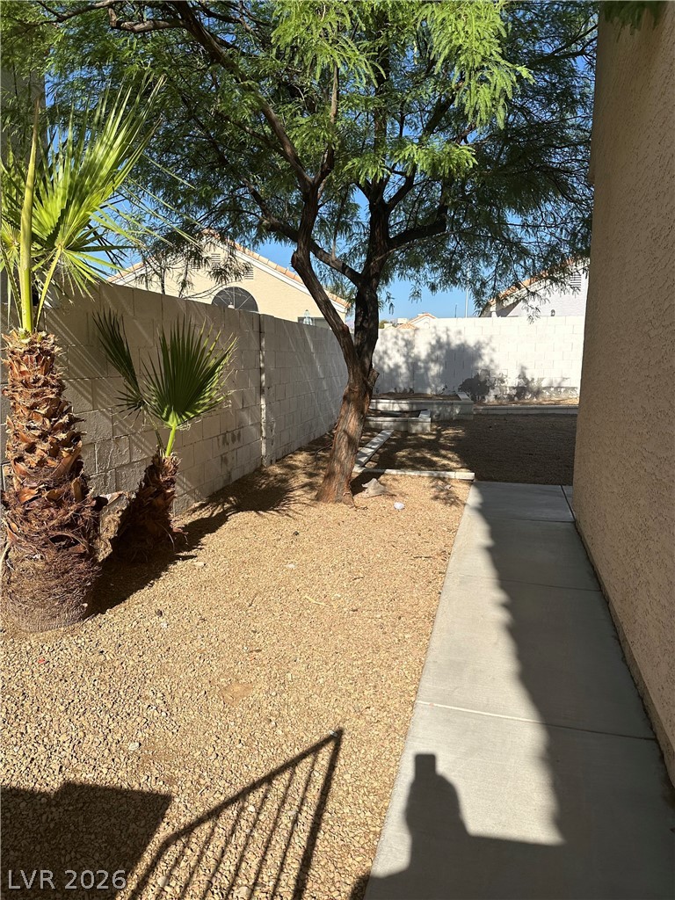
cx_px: 338
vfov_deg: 71.6
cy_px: 450
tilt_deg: -6.1
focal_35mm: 24
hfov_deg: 56.8
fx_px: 624
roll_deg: +0.2
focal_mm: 6.86
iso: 80
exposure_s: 1/5263
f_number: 1.78
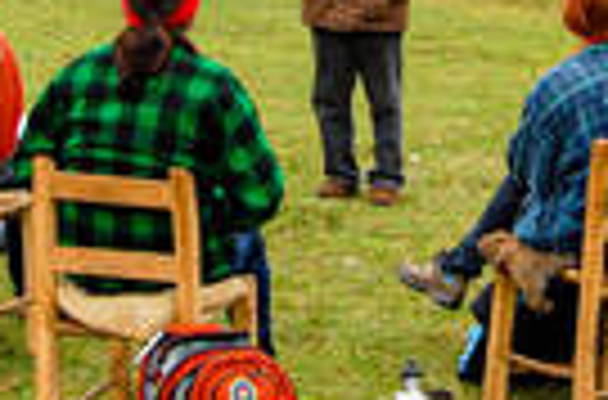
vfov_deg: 12.0
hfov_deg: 18.6
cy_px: -130
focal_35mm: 110
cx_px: 405
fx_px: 1851
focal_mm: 20
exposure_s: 1/200
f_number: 7.1
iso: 200
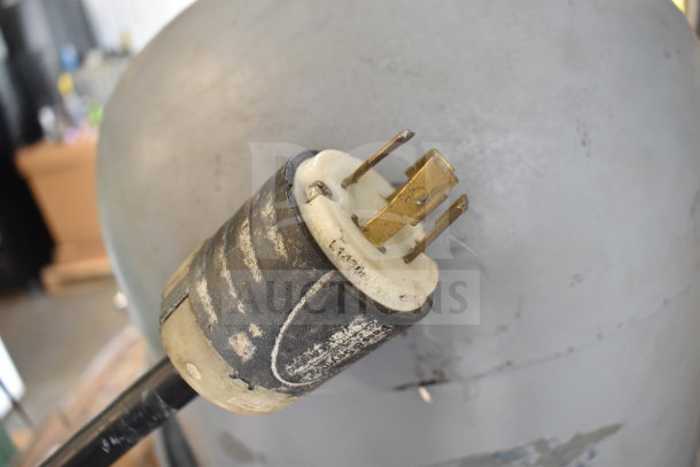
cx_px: 350
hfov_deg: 61.9
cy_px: 234
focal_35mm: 30
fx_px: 583
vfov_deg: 43.6
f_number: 3.5
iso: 800
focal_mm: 20
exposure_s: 1/30
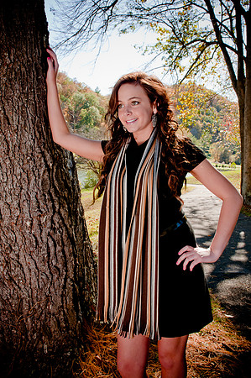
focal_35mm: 36
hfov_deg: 36.8
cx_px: 126
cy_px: 189
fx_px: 377
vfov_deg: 53.2
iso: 200
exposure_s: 1/80
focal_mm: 24
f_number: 10
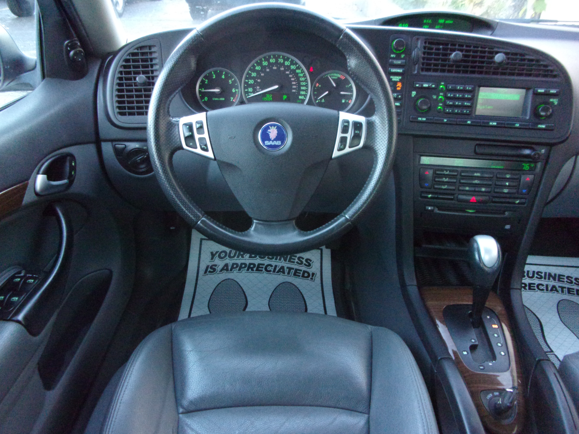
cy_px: 217
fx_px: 468
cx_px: 290
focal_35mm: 28
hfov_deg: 63.4
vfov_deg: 49.7
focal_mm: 5.1
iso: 679
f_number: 3.9
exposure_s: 1/17
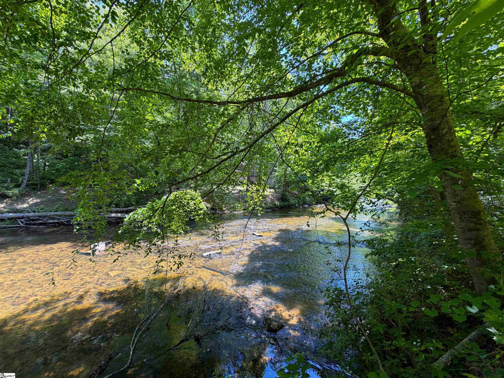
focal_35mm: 14
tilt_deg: -0.5
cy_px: 189
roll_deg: -0.7
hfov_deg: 102.1
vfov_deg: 85.7
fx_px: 204
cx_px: 252
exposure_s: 1/133
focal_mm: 2.22
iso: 40
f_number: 2.2
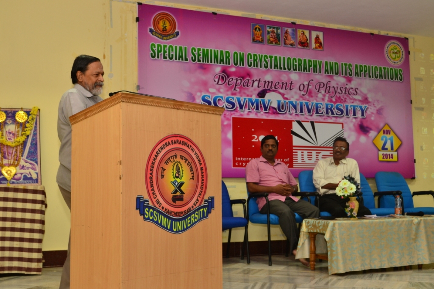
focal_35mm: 48
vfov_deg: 28.1
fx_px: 579
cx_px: 217
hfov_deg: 41.1
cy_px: 144
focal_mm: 32
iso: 400
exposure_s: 1/40
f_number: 6.3
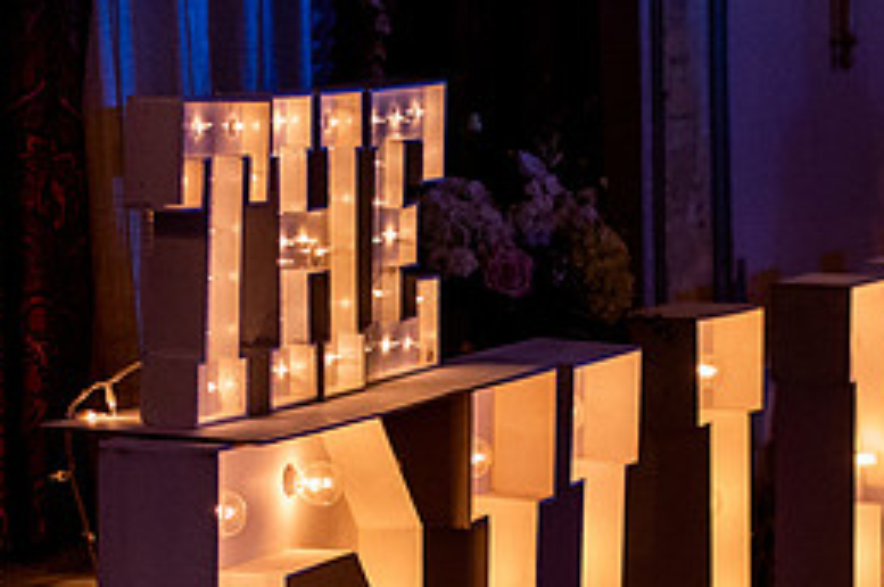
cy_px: 665
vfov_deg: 8.2
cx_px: 544
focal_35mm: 165
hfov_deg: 12.5
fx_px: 4047
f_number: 3.5
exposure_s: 1/320
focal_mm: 70
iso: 4000
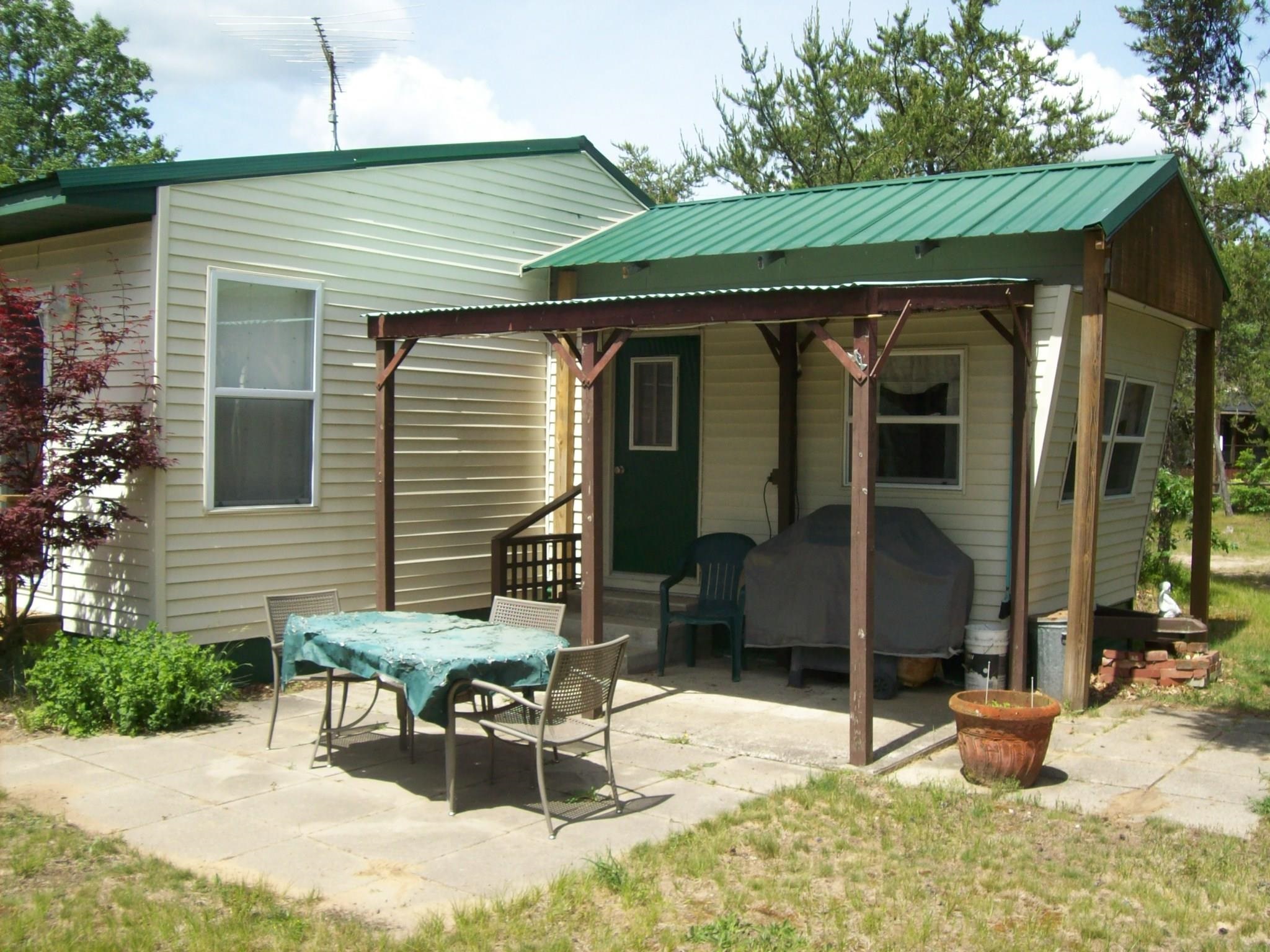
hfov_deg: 51.4
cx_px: 635
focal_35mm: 36
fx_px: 1321
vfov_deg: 39.7
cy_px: 476
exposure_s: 1/341
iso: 80
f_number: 4.8
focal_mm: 6
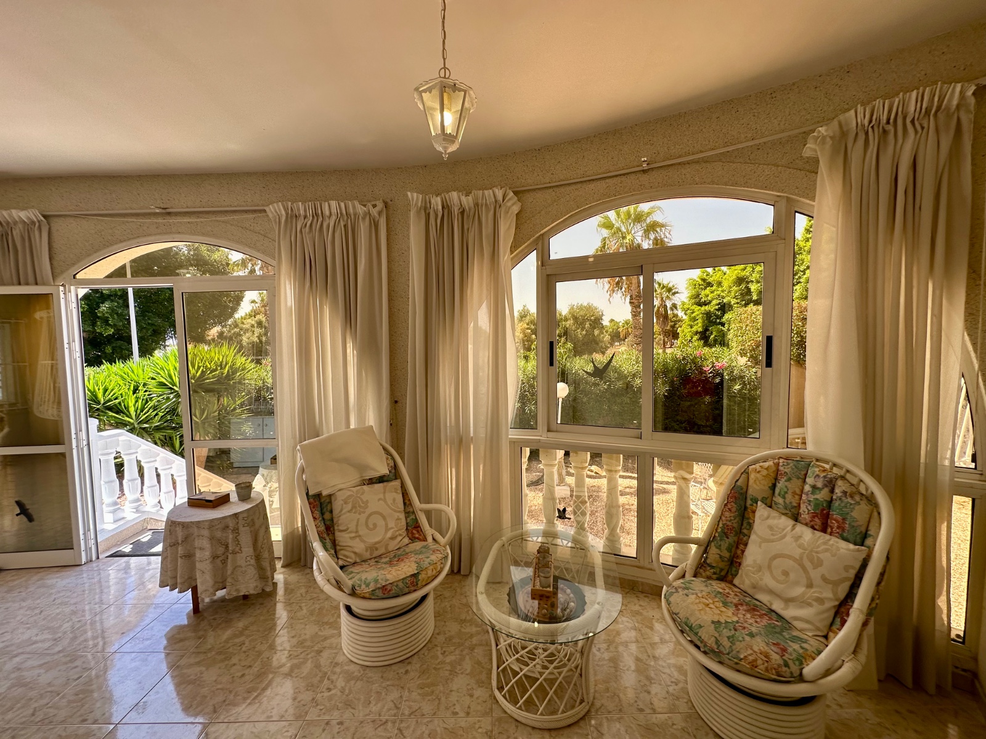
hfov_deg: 102.1
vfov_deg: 85.7
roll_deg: +0.1
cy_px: 370
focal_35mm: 14
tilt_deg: -3.3
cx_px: 493
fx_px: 399
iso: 40
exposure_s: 1/212
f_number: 2.2
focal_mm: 2.22
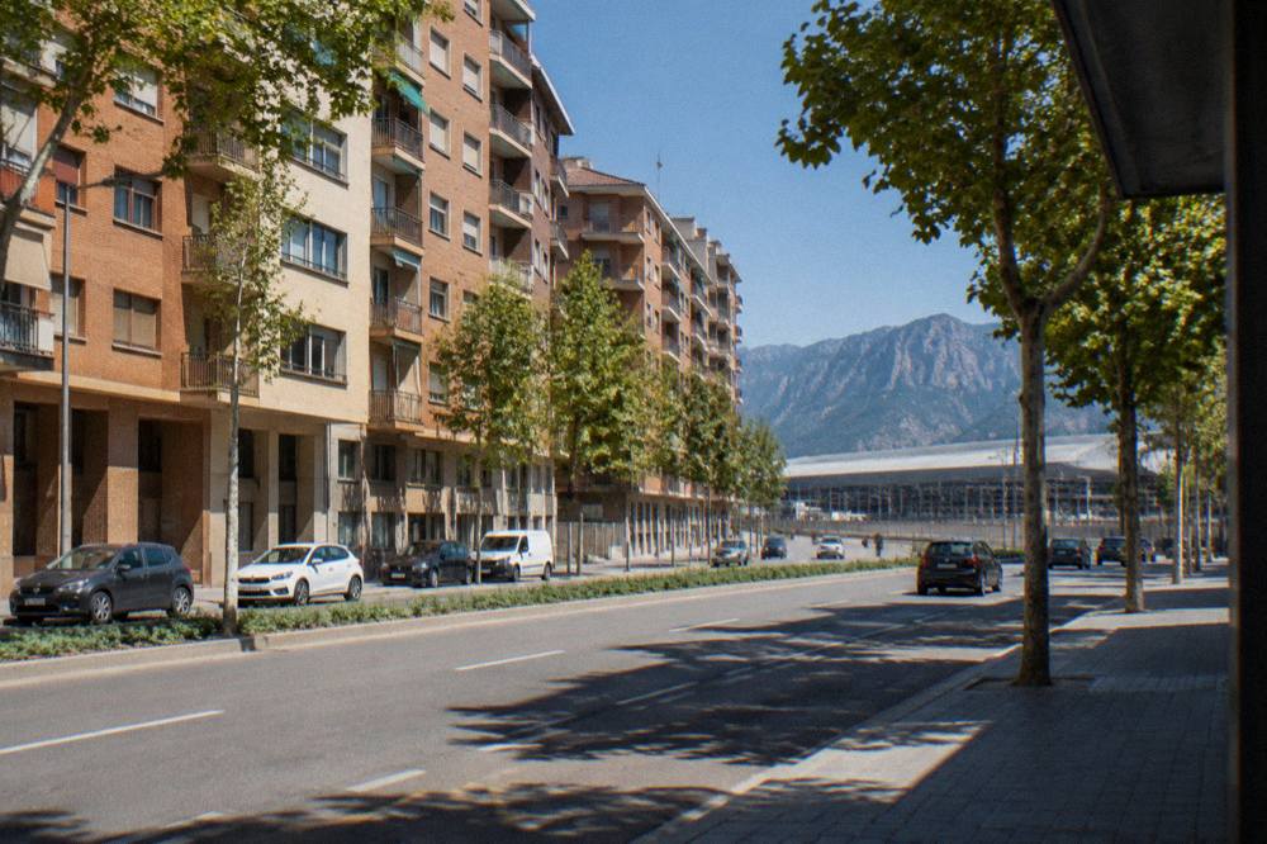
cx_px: 634
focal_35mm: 47
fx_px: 1654
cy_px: 422
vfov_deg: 28.6
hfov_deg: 41.9
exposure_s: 1/500
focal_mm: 47
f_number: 7.1
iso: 800
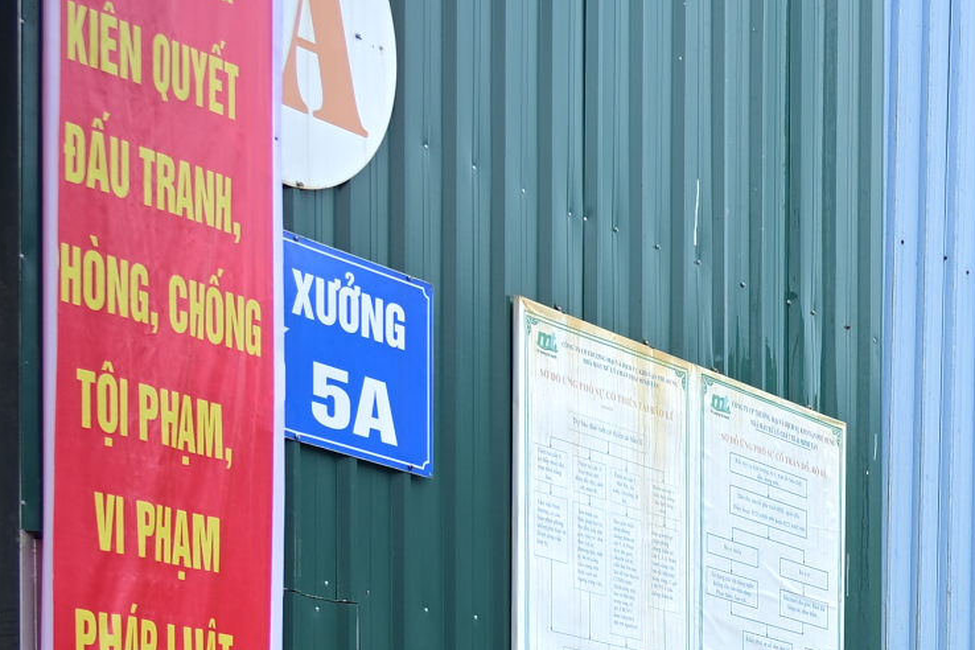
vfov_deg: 10.1
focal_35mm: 127
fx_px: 3439
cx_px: 1972
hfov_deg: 13.7
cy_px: 1267
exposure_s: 1/125
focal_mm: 31
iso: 50
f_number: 4
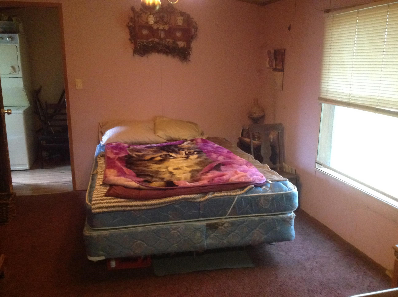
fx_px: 402
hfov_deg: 52.7
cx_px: 199
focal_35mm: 35
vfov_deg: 40.6
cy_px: 148
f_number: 2.4
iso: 640
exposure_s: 1/15
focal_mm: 4.28
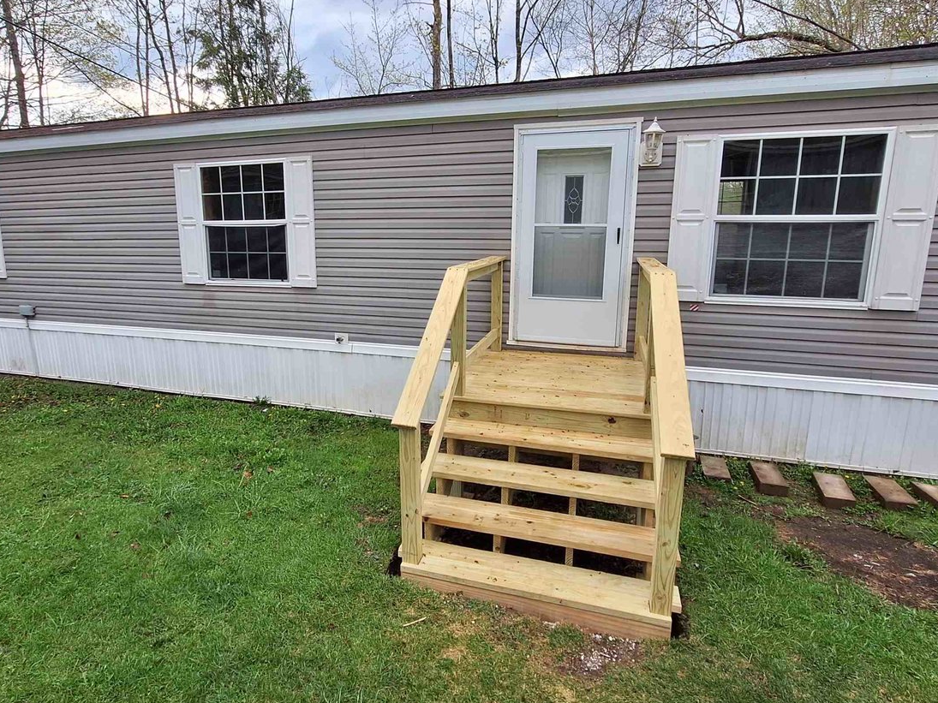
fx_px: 515
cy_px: 322
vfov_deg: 68.6
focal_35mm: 19
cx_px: 430
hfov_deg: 84.5
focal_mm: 1.74
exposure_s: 1/120
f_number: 2.2
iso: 64
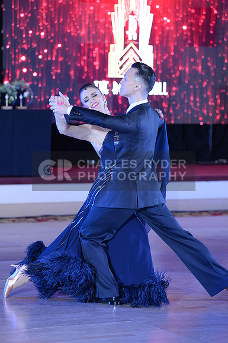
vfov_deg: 14.2
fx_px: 1382
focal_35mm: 145
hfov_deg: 9.4
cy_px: 172
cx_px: 114
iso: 4000
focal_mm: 145
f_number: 4
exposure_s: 1/250
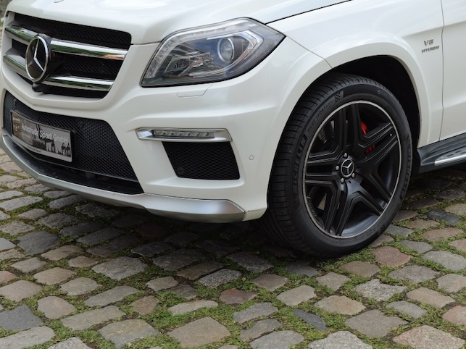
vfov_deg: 21.6
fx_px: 902
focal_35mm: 67
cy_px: 68
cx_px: 387
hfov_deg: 28.2
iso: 100
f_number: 4.5
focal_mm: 35
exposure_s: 1/320
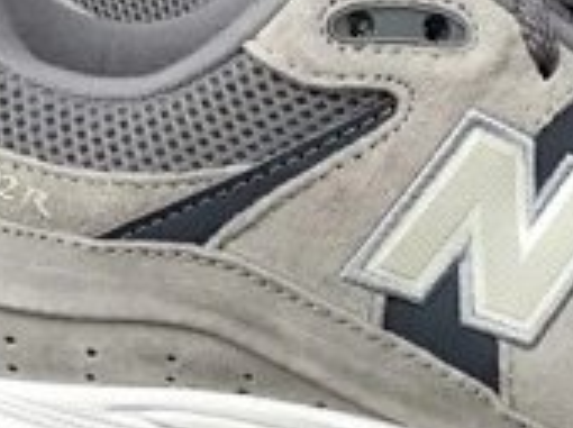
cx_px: 543
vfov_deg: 12.4
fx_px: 1934
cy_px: 482
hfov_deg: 16.6
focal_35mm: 117
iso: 25
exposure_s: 1/100
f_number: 2.4
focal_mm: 3.3
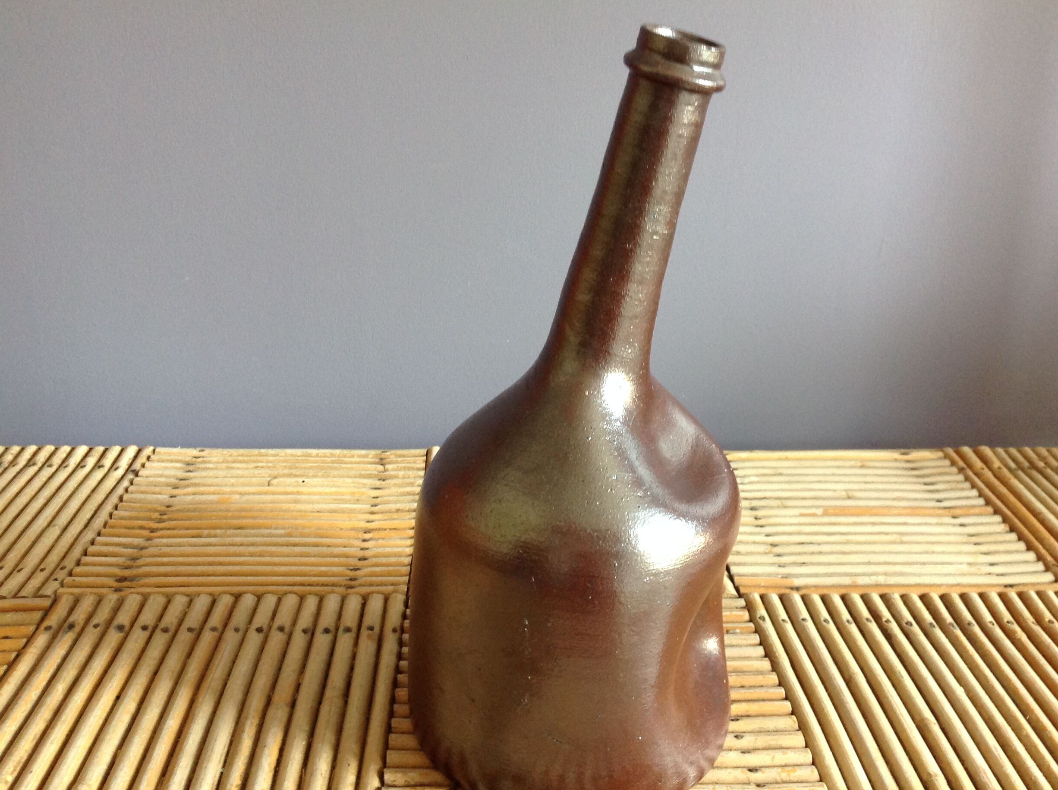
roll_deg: -2.0
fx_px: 1129
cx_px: 554
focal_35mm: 37
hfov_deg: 50.2
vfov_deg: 38.6
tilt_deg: -19.9
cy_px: 411
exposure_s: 1/15
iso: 125
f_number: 2.4
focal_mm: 4.28
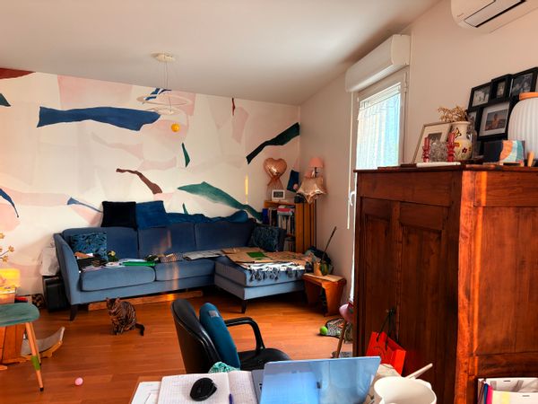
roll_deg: -0.4
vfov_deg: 53.1
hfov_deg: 67.3
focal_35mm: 26
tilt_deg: -3.5
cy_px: 202
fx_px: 404
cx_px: 269
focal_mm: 5.96
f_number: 1.6
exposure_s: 1/60
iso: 125
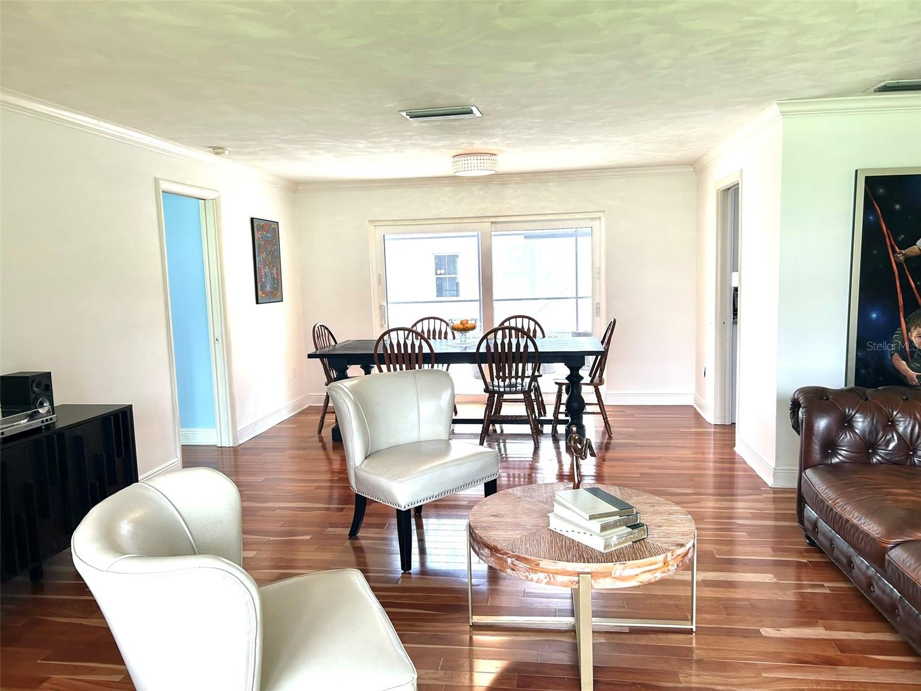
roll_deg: +1.6
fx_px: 692
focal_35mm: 26
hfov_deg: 67.3
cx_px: 460
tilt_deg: -5.6
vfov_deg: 53.1
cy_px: 346
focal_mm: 5.7
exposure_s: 1/120
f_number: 1.5
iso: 64
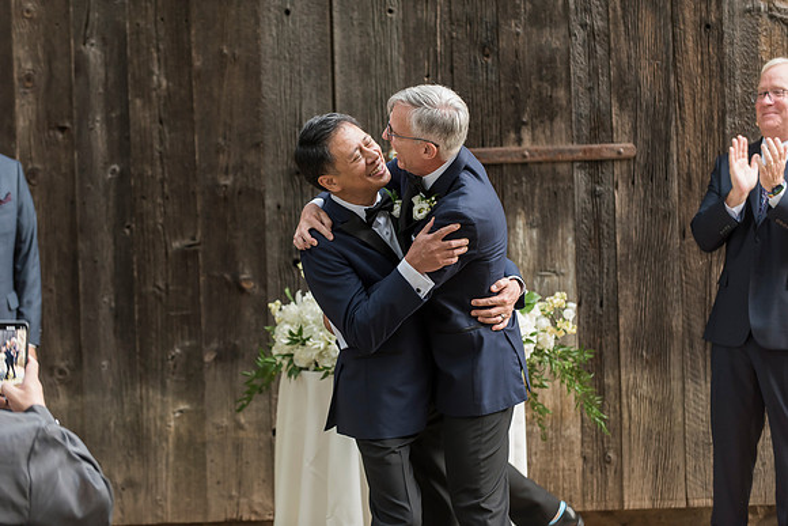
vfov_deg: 10.6
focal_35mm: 130
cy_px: 263
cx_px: 394
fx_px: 2846
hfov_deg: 15.8
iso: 800
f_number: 3.5
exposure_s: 1/200
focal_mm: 130
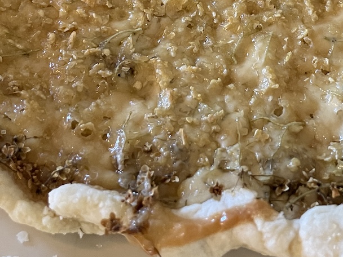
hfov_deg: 29.5
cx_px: 239
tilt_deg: -54.6
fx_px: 644
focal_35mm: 65
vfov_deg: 21.3
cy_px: -32
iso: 320
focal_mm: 4.2
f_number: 1.6
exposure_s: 1/50
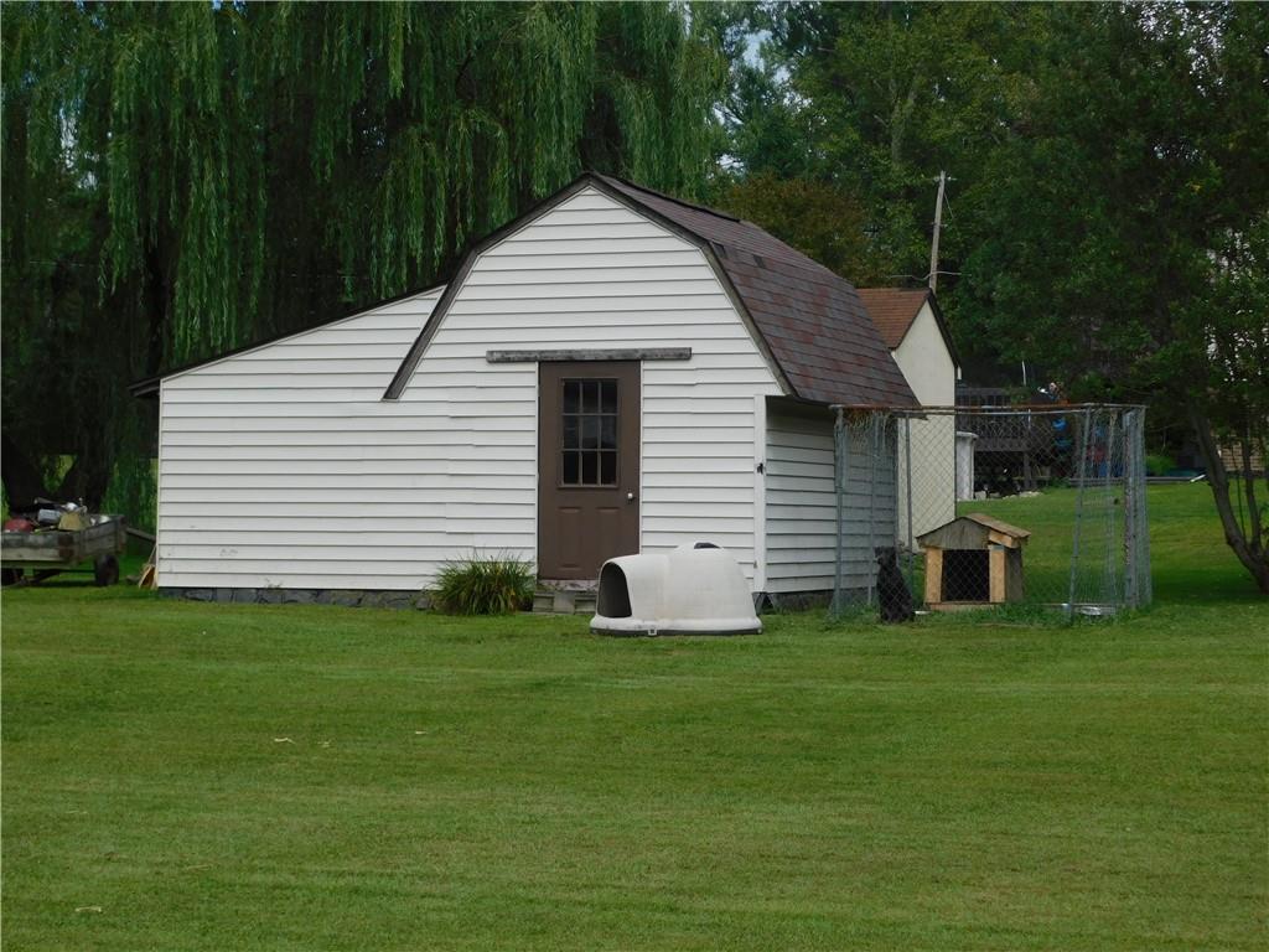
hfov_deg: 21.5
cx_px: 634
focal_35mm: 91
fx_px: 3336
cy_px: 476
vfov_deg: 16.2
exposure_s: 1/800
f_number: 4.5
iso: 125
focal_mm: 16.1
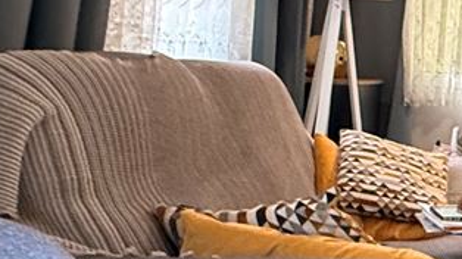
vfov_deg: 17.1
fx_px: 857
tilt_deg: +2.8
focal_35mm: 70
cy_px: 77
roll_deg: -3.9
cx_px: 871
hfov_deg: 20.0
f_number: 2.2
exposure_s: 1/50
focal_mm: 2.22
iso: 500
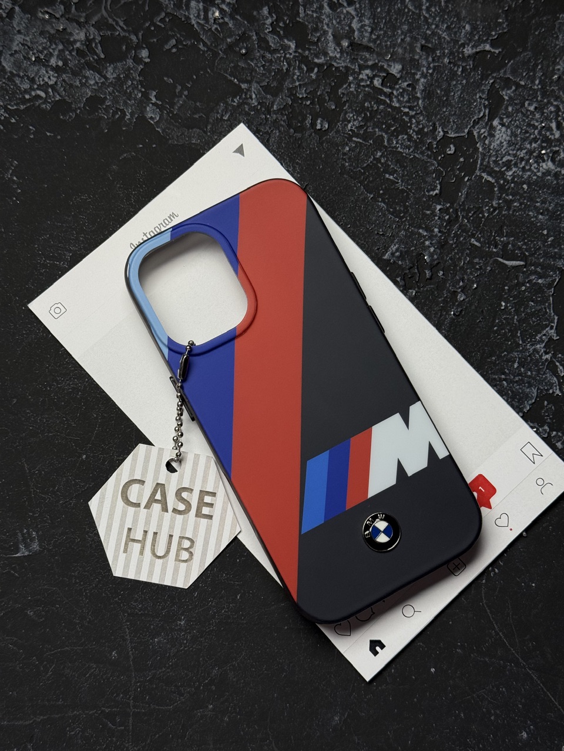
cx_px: 282
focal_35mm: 48
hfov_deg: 30.3
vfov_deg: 39.7
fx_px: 1043
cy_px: 376
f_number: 1.78
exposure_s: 1/3704
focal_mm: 6.76
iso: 64
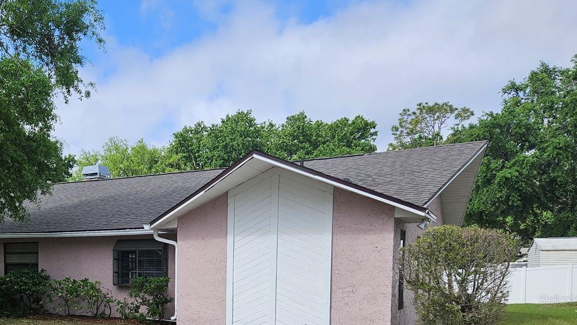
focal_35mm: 39
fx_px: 597
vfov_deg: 29.1
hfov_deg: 49.5
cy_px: 299
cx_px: 143
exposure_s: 1/1614
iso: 25
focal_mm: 5.4
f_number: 1.8
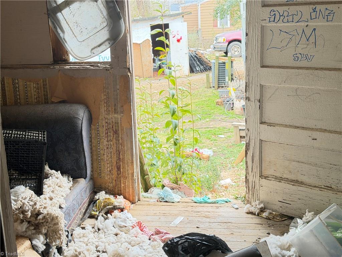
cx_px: 171
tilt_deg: -13.4
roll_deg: +2.6
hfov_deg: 39.7
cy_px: 128
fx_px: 474
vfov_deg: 30.3
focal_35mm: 48
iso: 200
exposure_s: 1/101
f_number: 1.78
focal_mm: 6.76
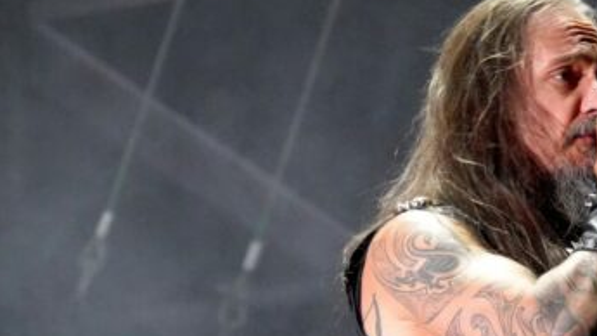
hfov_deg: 5.8
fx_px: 5872
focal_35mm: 371
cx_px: 647
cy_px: 305
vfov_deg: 3.3
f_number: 5.6
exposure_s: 1/60
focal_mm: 106
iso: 6400
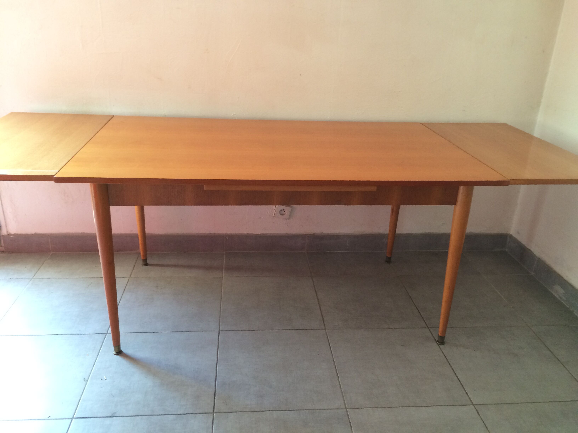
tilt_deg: -20.6
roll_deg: -1.8
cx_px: 289
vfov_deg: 48.2
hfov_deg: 61.7
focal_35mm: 29
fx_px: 484
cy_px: 216
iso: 125
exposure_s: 1/33
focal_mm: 4.15
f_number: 2.2
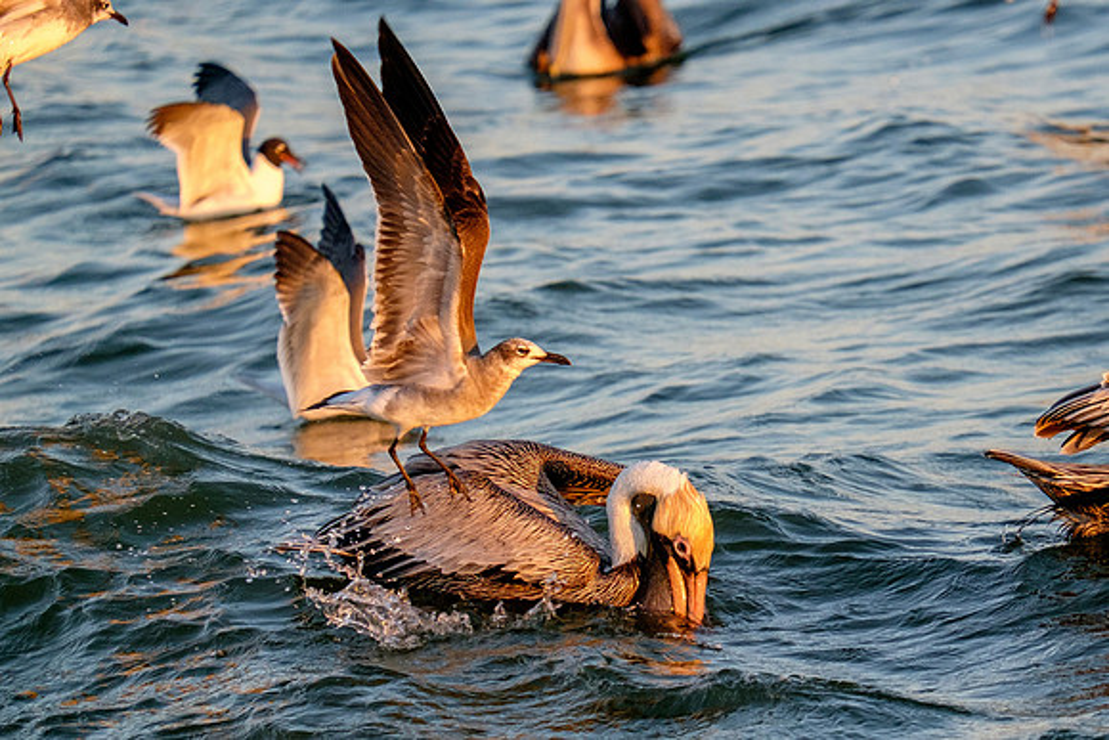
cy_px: 534
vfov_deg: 3.2
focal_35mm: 433
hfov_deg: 4.8
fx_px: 13335
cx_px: 766
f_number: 5.6
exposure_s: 1/1000
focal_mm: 200
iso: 800
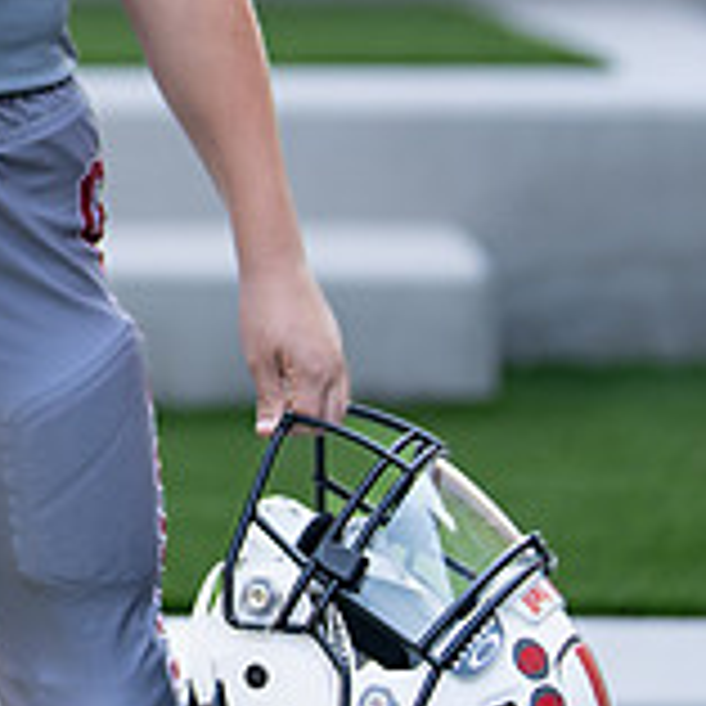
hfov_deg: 9.2
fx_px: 4315
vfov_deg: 9.2
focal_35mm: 187
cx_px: -142
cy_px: -165
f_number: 1.2
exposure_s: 1/1600
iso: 100
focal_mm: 50
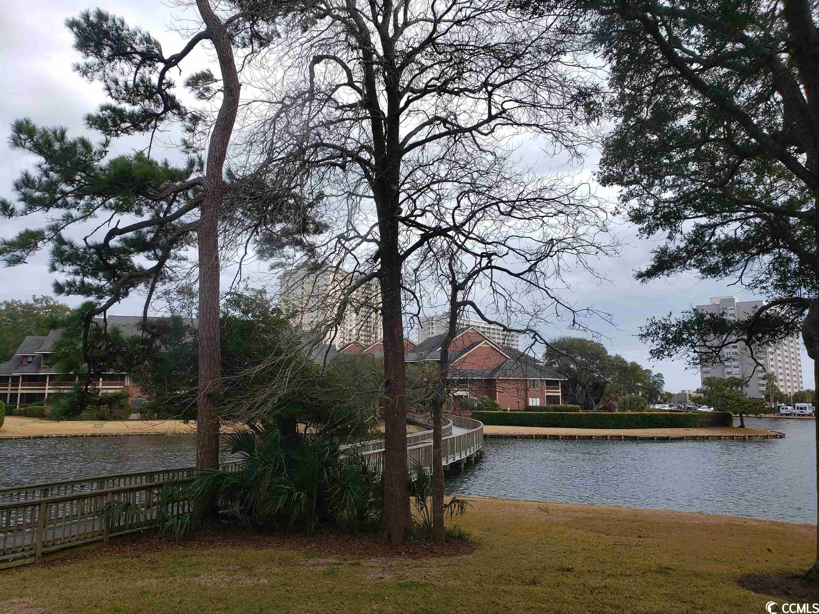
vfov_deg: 53.1
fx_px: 615
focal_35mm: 26
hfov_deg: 67.3
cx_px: 410
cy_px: 307
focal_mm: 4.3
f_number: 2.4
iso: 50
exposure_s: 1/827
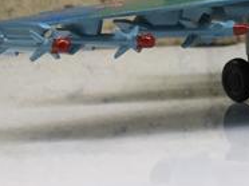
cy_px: -102
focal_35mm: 125
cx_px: 469
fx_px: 898
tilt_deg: +3.4
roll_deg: +0.6
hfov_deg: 13.8
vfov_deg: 11.3
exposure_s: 1/100
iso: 40
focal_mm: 4.15
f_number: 2.2
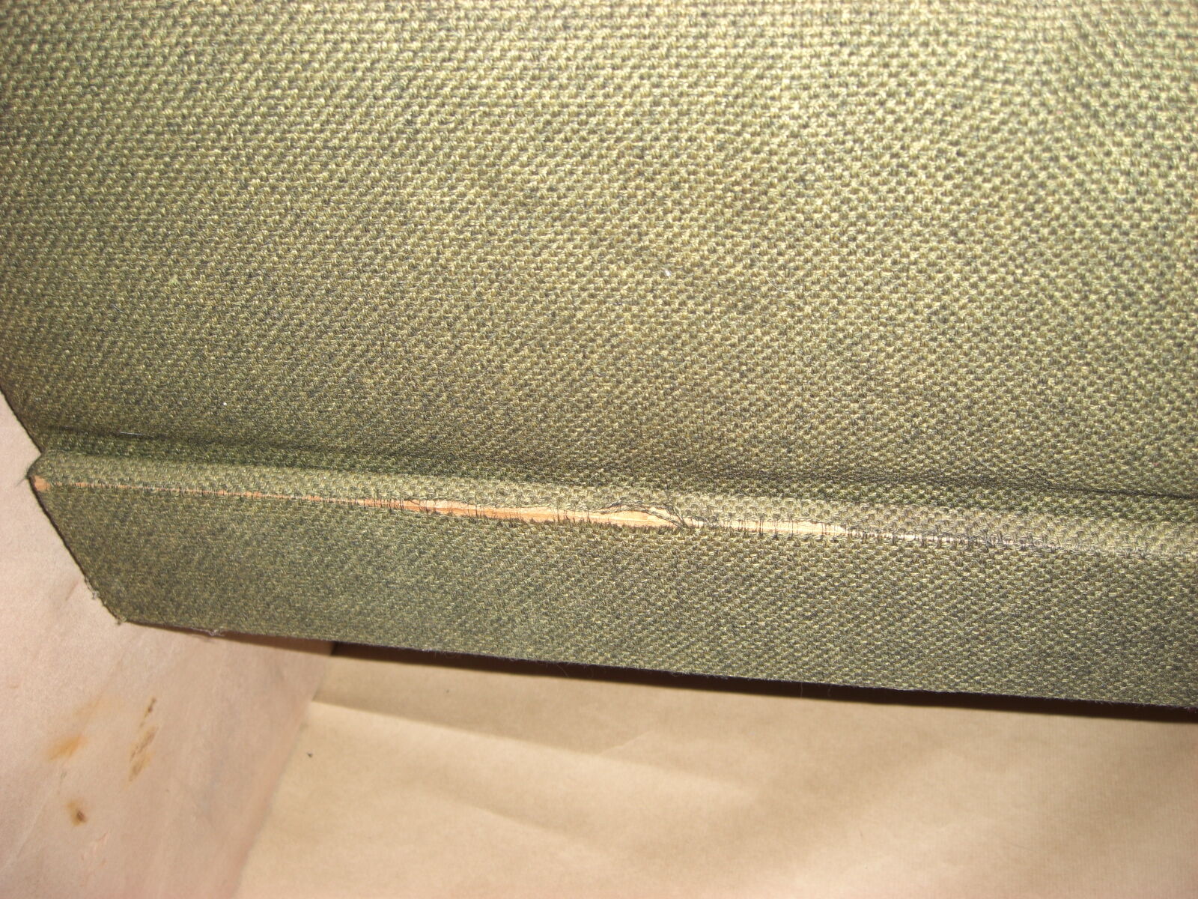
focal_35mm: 38
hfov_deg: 49.0
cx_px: 599
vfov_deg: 37.7
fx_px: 1315
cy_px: 450
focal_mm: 7.9
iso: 80
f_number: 2.8
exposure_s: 1/60
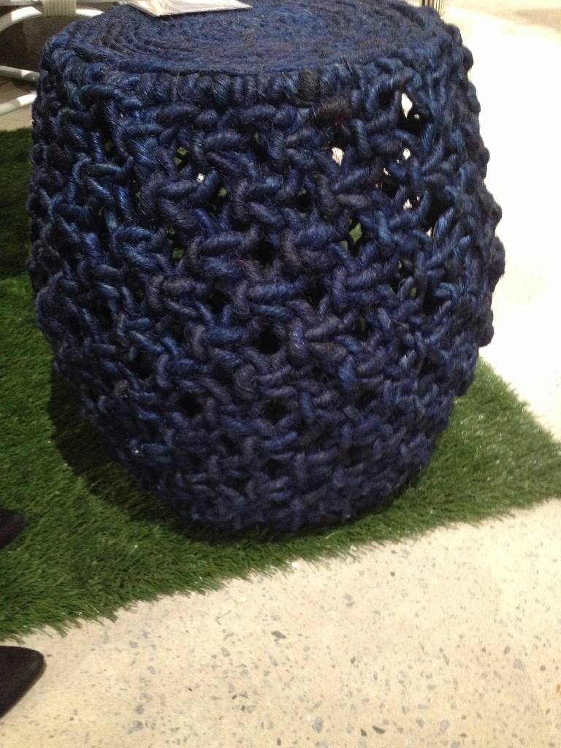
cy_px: 374
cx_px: 280
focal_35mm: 35
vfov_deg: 52.6
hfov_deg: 40.7
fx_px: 756
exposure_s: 1/20
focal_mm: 4.28
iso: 400
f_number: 2.4
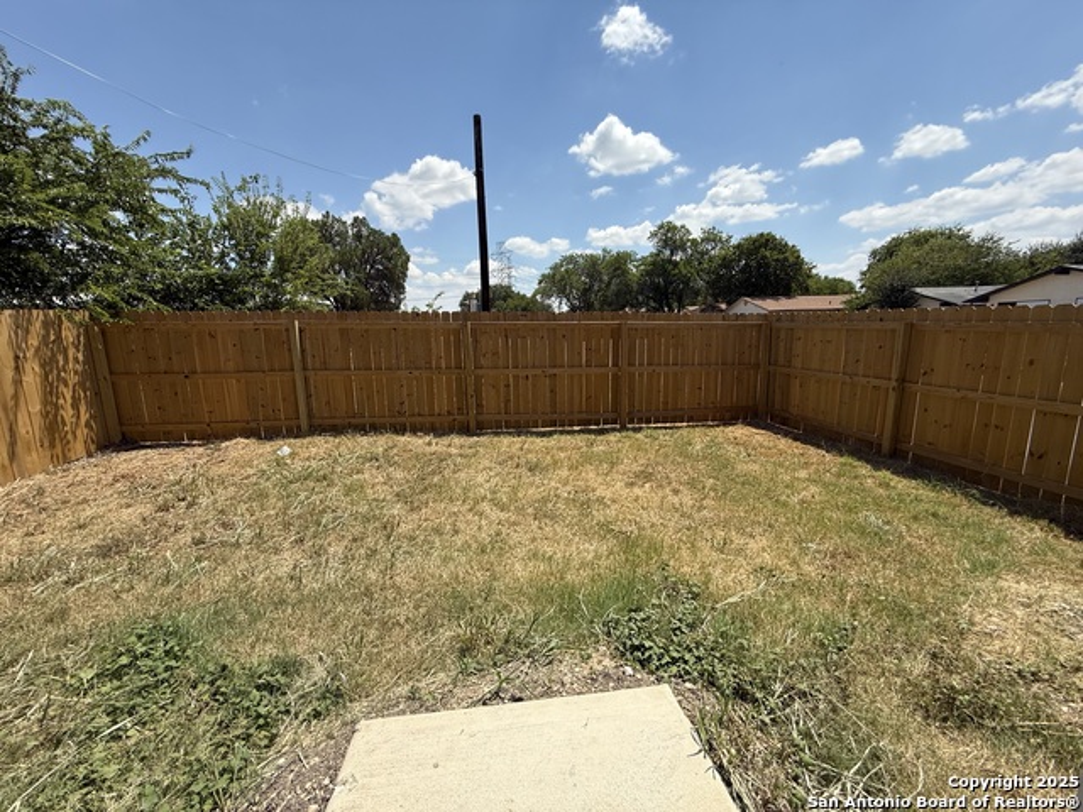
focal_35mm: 14
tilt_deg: -9.2
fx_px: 438
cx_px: 542
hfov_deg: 102.1
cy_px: 406
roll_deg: +1.3
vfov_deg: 85.7
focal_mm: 2.22
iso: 50
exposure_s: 1/1961
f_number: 2.2
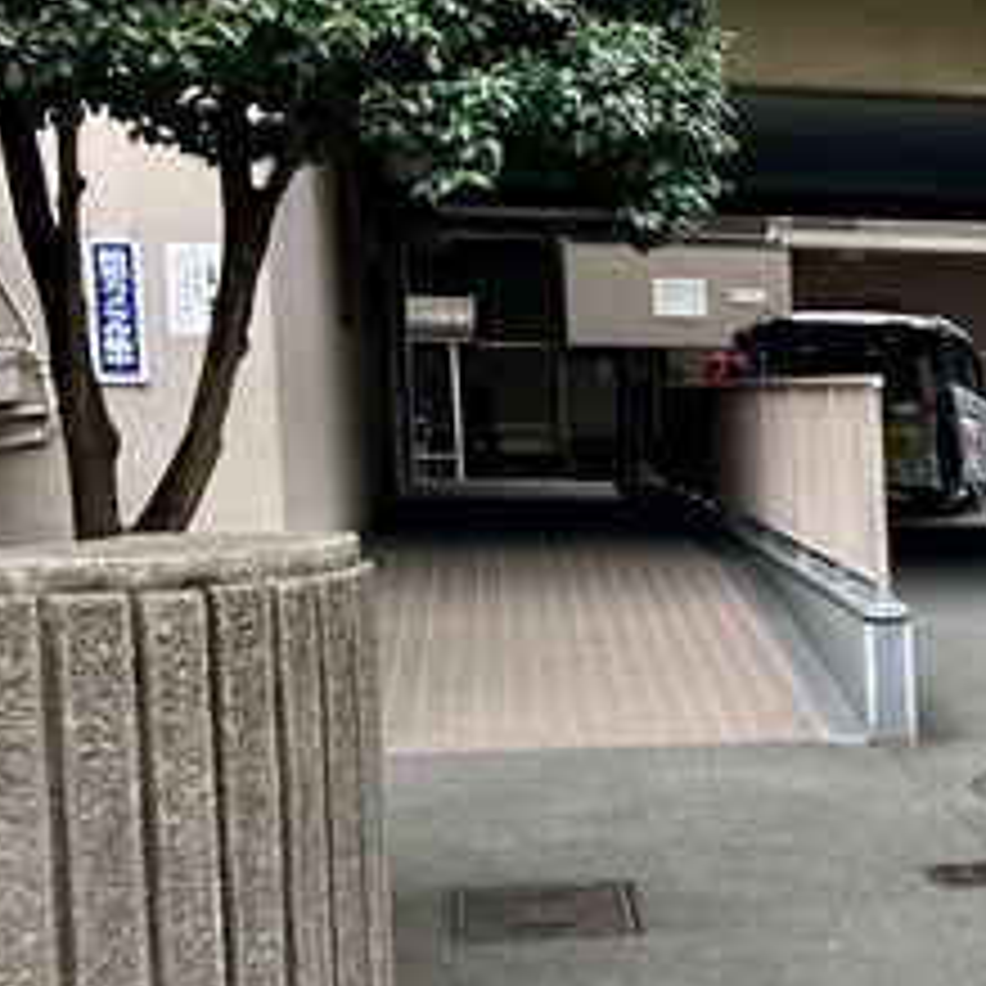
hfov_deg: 17.6
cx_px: 1567
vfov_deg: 20.0
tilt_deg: -8.4
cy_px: 770
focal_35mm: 86
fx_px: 2771
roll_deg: +0.4
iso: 25
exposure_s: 1/219
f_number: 1.8
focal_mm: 3.99
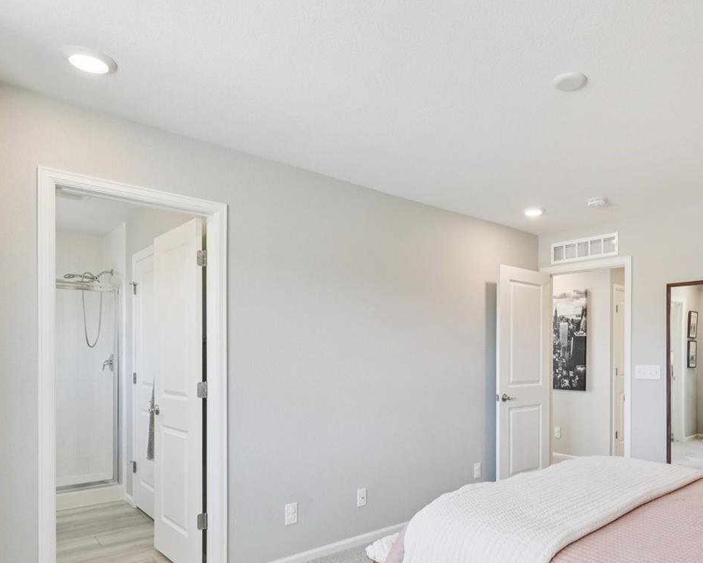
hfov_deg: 69.5
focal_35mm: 24
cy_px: 356
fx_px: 500
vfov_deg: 58.0
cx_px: 423
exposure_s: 1/20
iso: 800
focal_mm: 10
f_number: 8
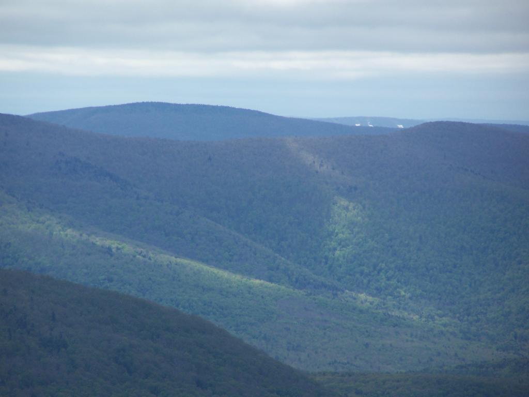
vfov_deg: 3.9
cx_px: 264
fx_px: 5807
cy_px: 198
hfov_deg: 5.2
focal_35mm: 380
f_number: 3.7
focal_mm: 63
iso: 80
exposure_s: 1/640
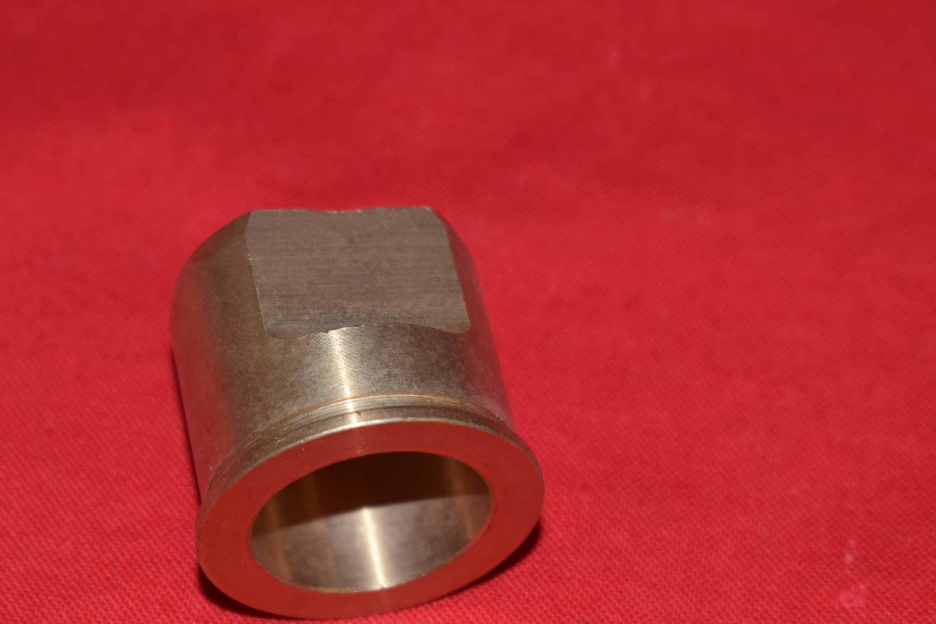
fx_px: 3846
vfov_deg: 9.3
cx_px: 393
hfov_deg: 13.9
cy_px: 451
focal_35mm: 148
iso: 160
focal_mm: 55
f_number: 5.6
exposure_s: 1/25
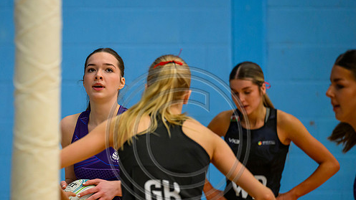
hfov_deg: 7.3
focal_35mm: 297
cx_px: 105
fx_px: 2804
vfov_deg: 4.1
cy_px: 131
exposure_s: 1/800
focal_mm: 200
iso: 4000
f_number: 2.8
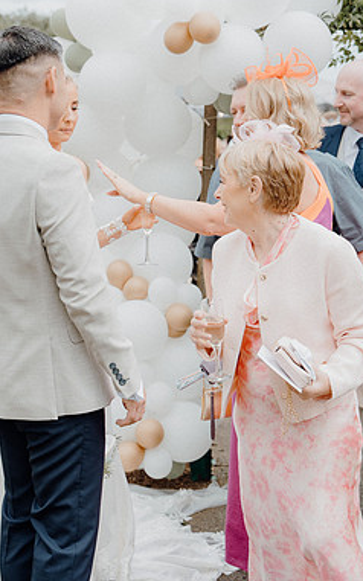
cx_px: 198
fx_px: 1156
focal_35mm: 73
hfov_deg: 17.8
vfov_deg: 28.2
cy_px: 290
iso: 125
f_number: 3.5
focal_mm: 47
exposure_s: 1/500
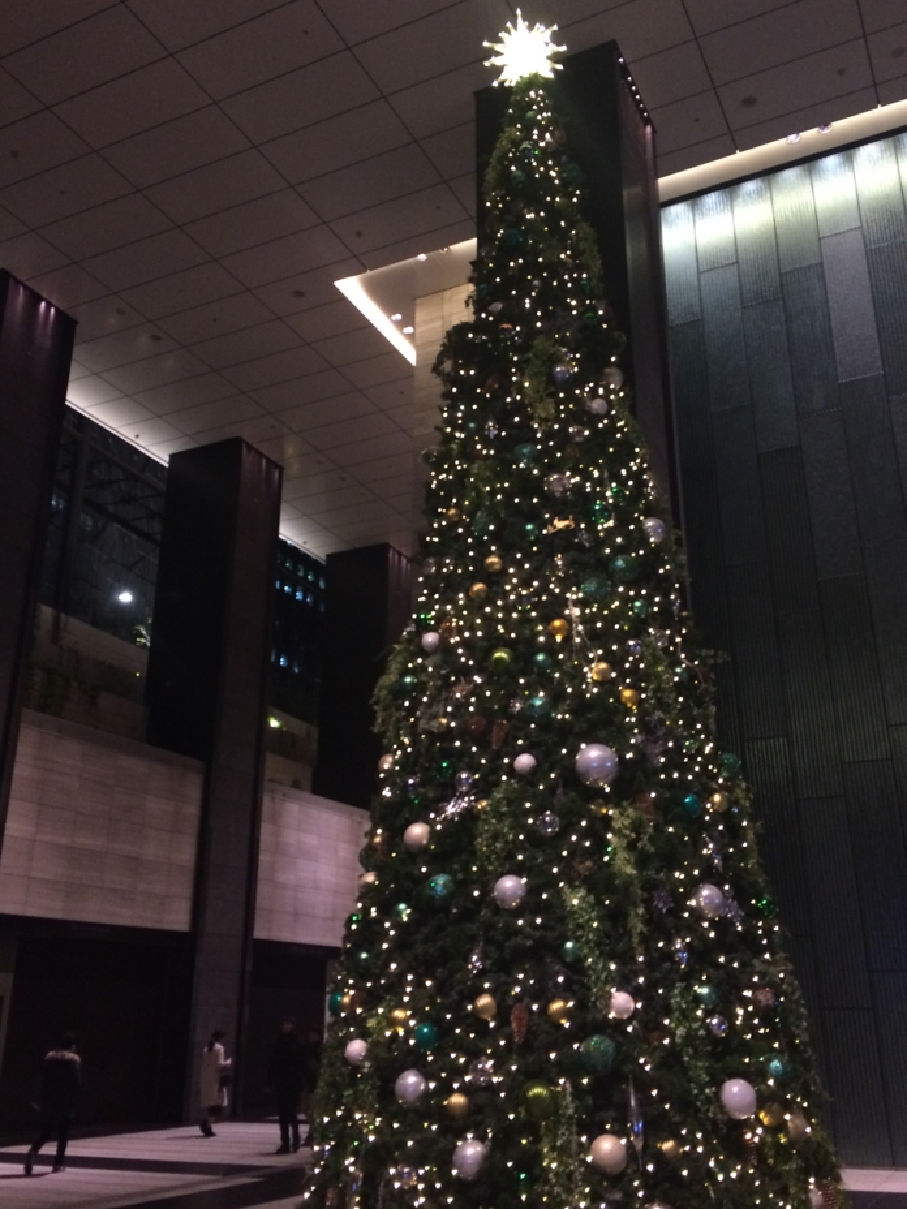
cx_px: 464
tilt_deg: +18.6
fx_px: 1118
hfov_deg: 44.2
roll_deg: +0.7
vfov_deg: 56.8
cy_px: 580
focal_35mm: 32
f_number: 2.2
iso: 250
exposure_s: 1/33
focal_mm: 4.15
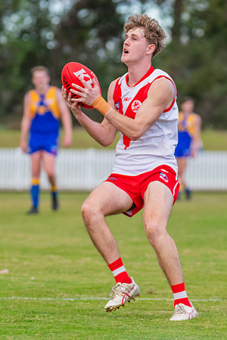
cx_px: 169
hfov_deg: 3.4
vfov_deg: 5.1
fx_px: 3839
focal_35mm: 406
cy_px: 183
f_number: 5
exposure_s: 1/1250
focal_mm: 210
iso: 800
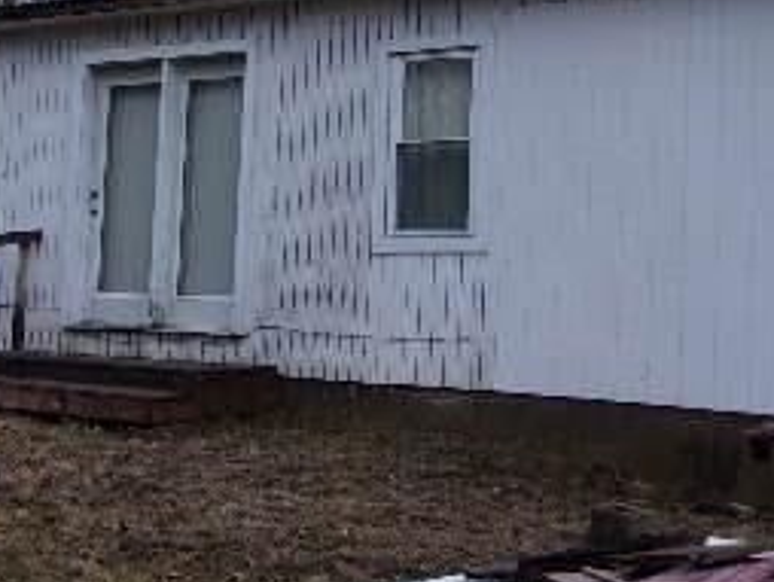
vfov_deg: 21.4
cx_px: 347
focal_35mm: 68
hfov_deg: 28.5
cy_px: 113
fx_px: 1522
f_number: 3
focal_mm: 4.9
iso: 80
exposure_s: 1/140
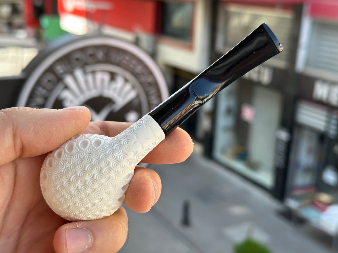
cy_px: 126
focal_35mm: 48
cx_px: 169
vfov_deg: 30.3
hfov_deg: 39.7
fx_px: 469
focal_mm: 6.86
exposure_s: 1/422
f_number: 1.78
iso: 64
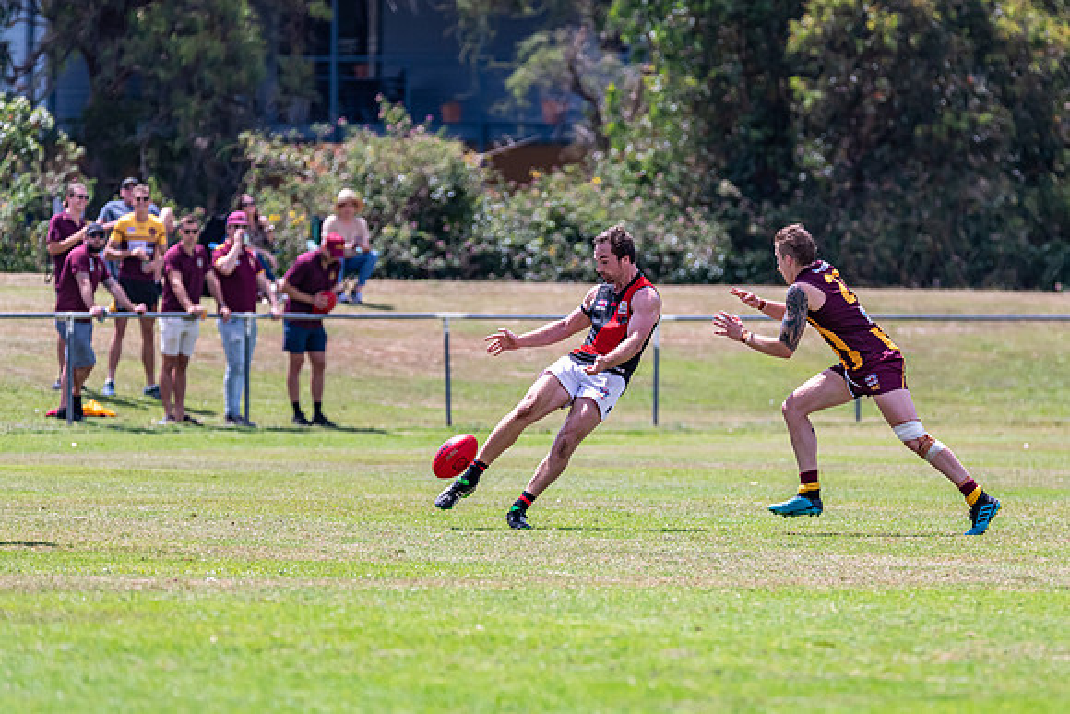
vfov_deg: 3.1
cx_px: 655
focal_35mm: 443
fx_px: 13181
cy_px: 382
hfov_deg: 4.6
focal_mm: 360
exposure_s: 1/2500
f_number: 6.3
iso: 800
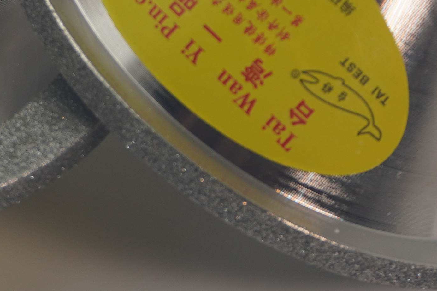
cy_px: 101
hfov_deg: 10.5
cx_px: 70
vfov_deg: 7.0
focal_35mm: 195
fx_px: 2367
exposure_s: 1/125
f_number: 5
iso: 125
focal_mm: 30
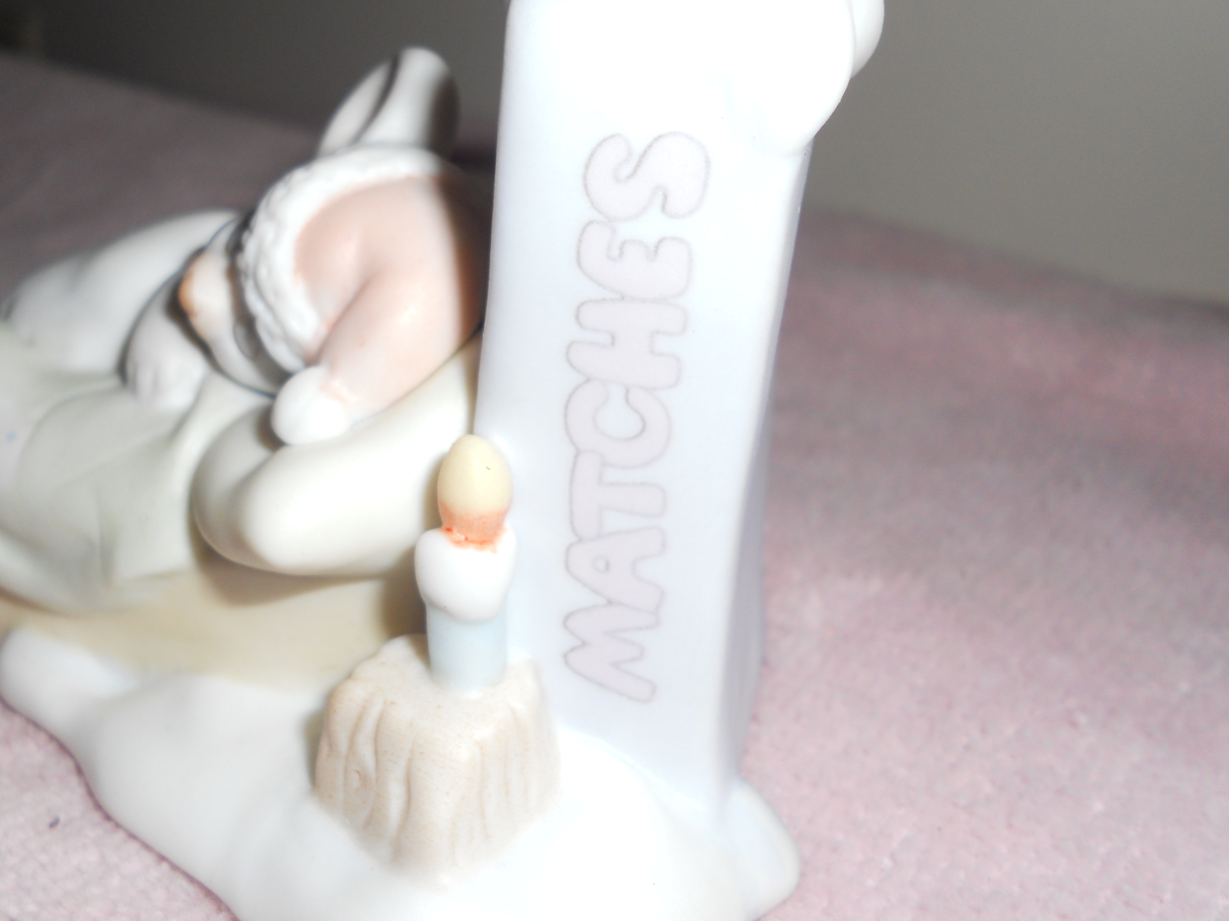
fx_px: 1420
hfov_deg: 46.5
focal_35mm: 40
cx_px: 485
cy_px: 360
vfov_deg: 35.8
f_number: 8.8
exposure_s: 1/25
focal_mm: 5.8
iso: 80
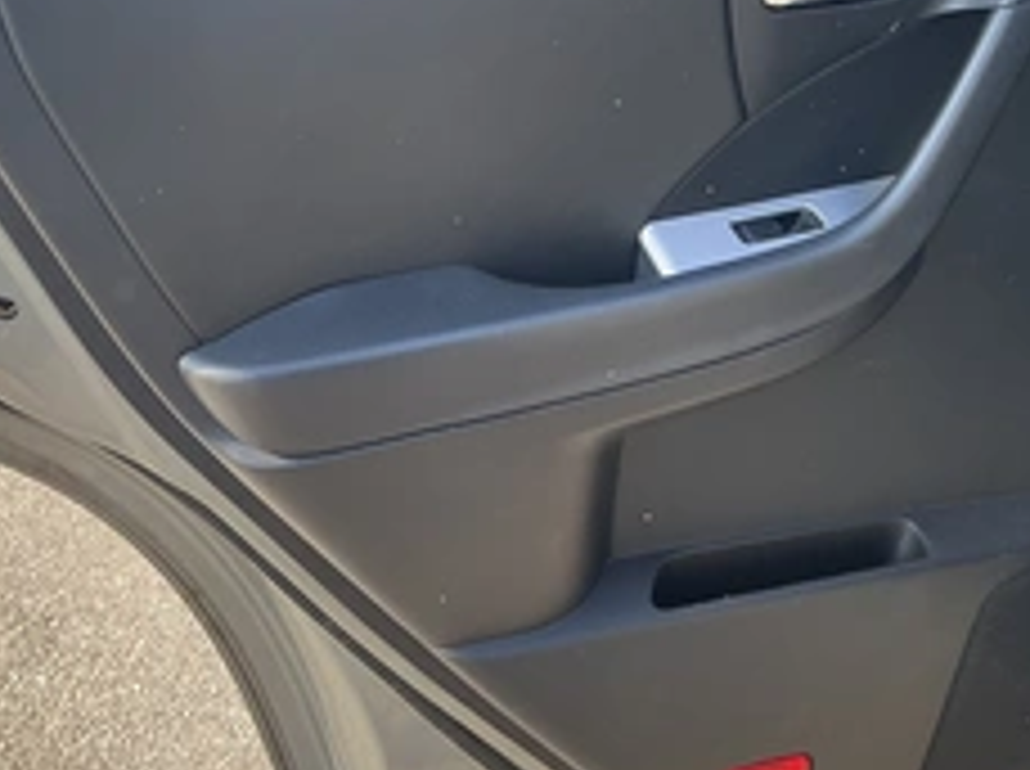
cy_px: 279
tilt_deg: -19.2
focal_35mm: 49
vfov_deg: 29.5
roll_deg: +2.2
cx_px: 549
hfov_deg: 38.9
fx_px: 1456
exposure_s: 1/131
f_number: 1.8
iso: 25
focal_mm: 3
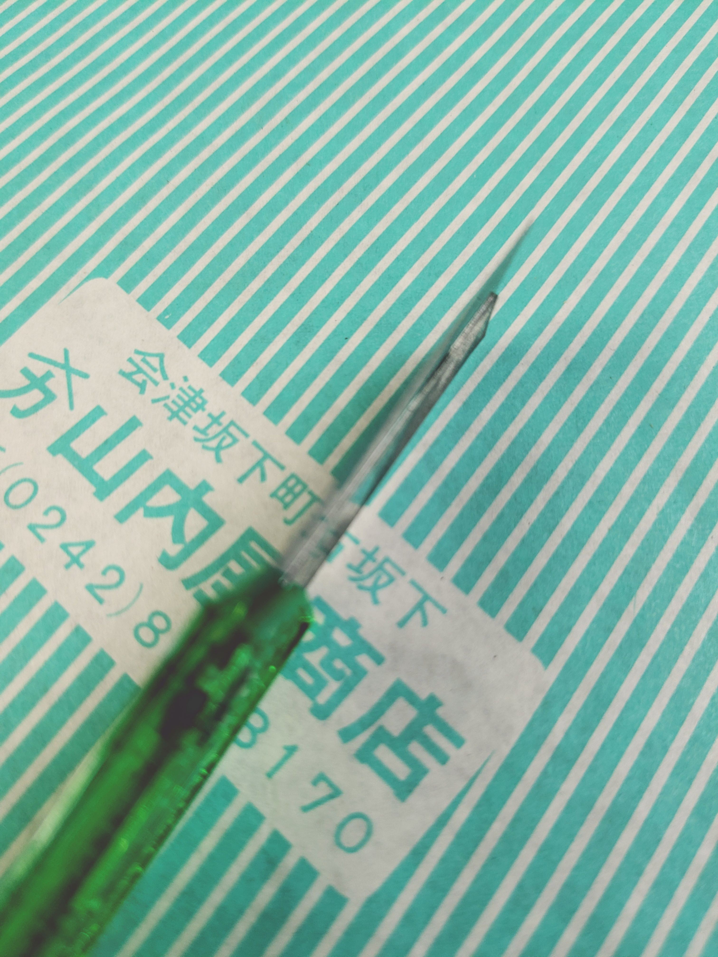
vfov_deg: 65.3
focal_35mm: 27
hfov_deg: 51.4
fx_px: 747
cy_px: 478
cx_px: 359
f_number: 1.73
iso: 76
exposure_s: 1/99.9
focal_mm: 4.38
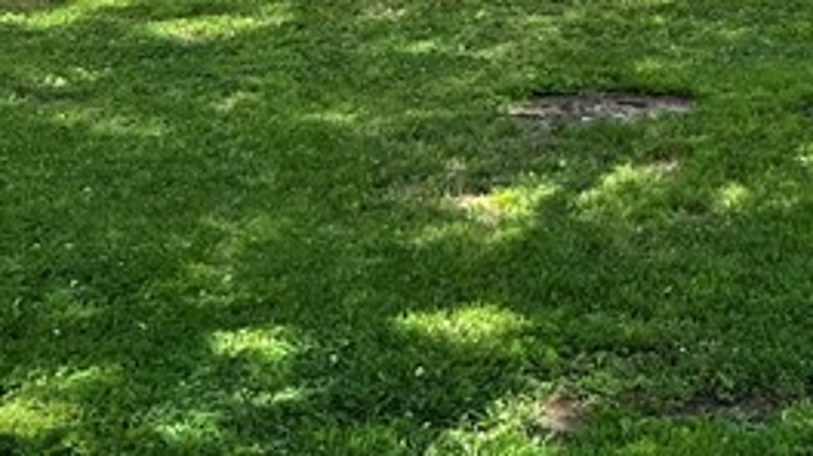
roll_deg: -2.9
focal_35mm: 110
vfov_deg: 10.6
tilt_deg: +0.5
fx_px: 2369
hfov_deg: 17.5
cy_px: -213
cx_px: 1220
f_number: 1.5
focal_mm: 5.7
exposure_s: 1/3077
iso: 50
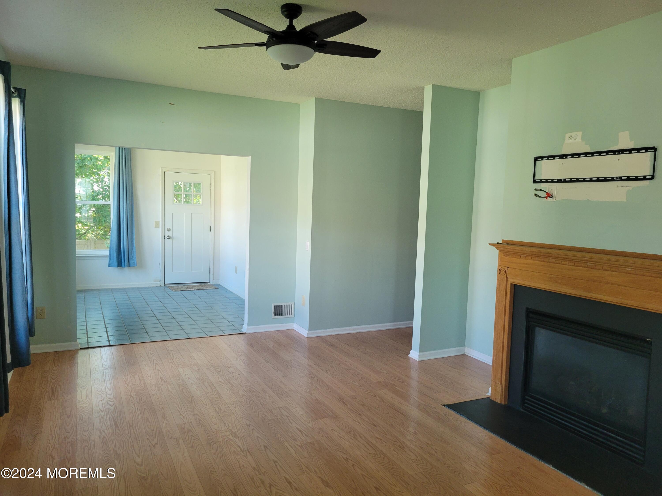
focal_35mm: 26
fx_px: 497
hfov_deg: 67.3
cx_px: 331
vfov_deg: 53.1
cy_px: 248
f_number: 1.8
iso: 250
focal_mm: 5.4
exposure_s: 1/120
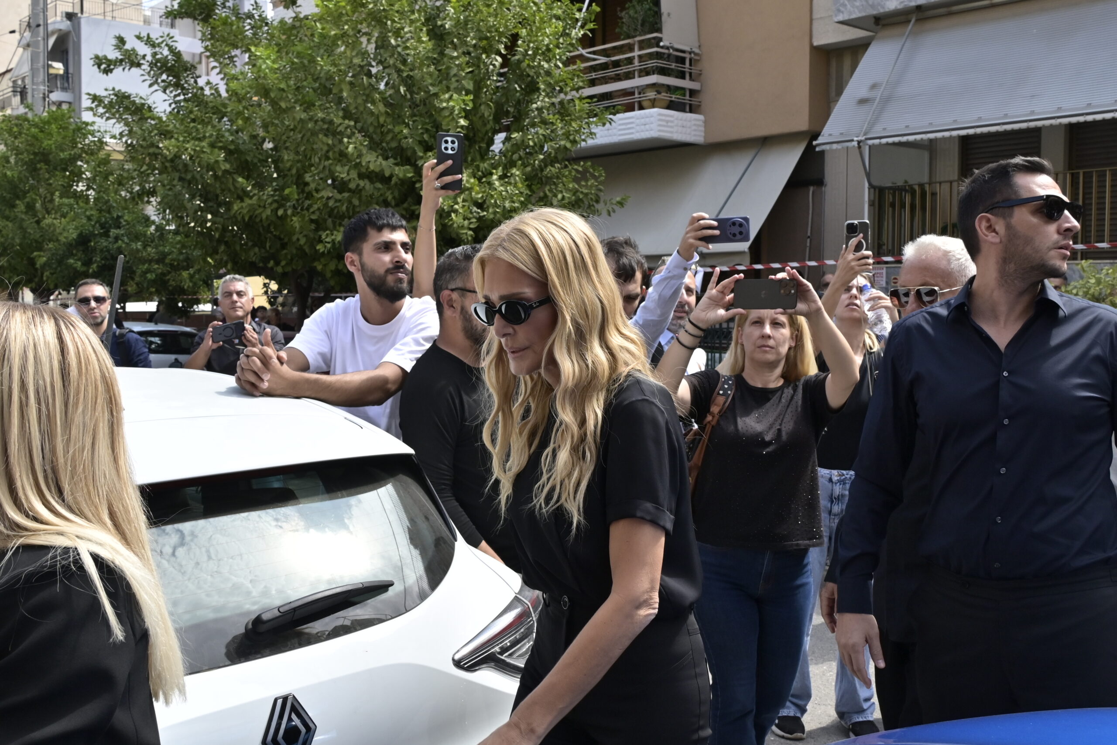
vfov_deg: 36.9
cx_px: 558
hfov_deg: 53.1
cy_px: 372
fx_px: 1117
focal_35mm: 36
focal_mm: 24
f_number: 8
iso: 500
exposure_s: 1/640
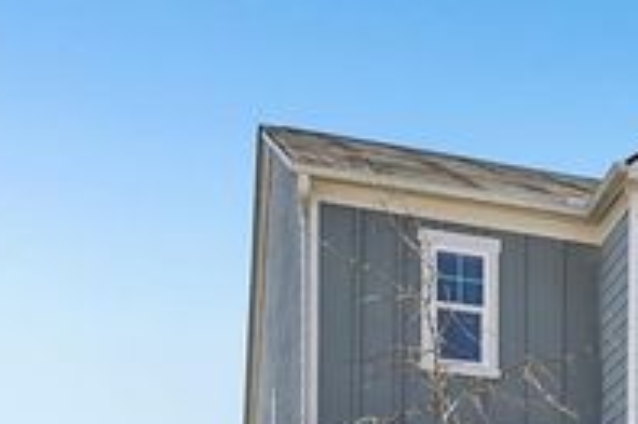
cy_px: 487
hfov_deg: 26.2
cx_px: 712
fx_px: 1257
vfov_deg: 18.3
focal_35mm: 71
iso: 800
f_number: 8
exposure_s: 1/1600
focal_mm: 28
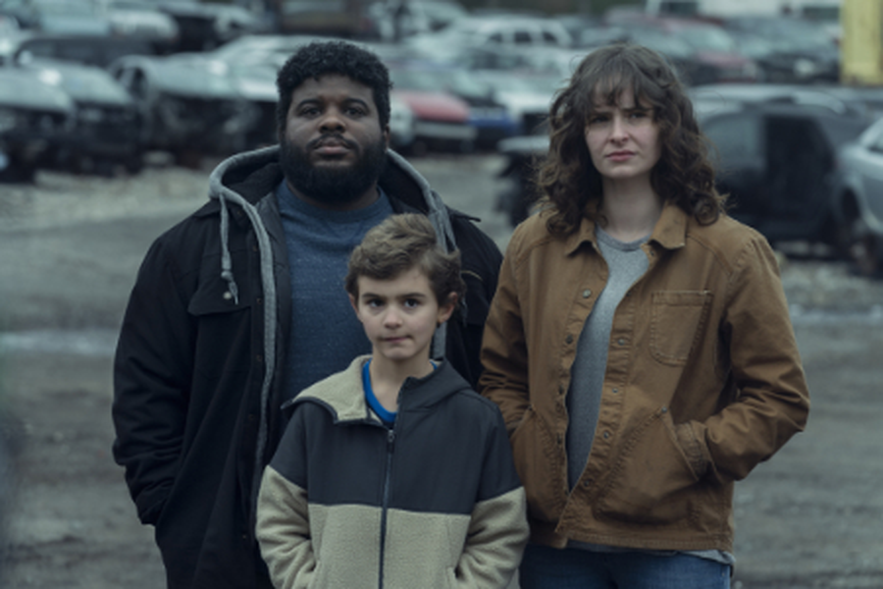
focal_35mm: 147
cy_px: 294
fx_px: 3605
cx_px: 442
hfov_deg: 14.0
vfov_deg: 9.3
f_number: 5.6
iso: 200
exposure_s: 1/250
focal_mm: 147
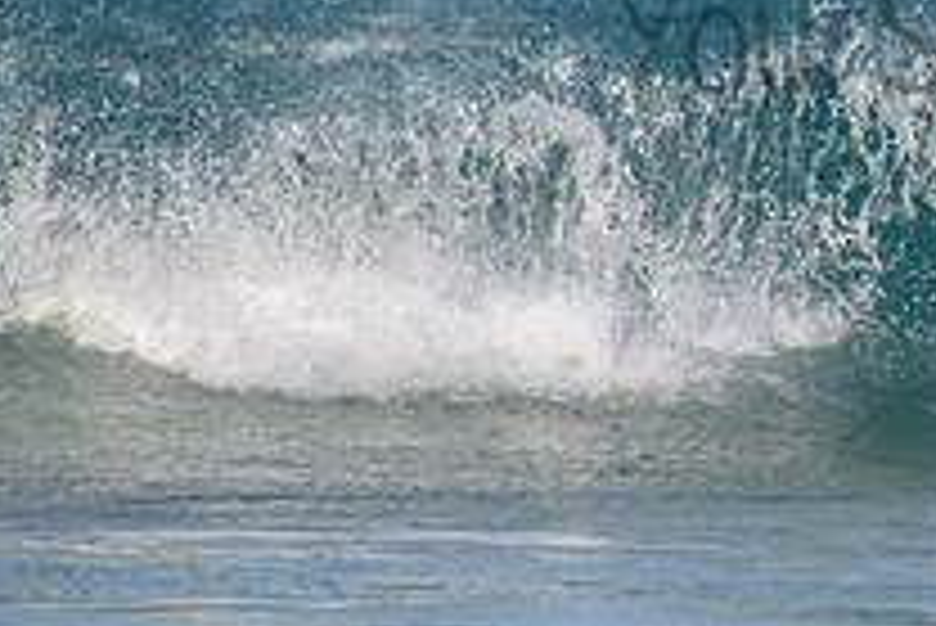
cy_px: -46
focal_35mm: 1713
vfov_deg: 0.8
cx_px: 1371
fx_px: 44567
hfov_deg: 1.2
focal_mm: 500
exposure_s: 1/2000
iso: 200
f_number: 5.6
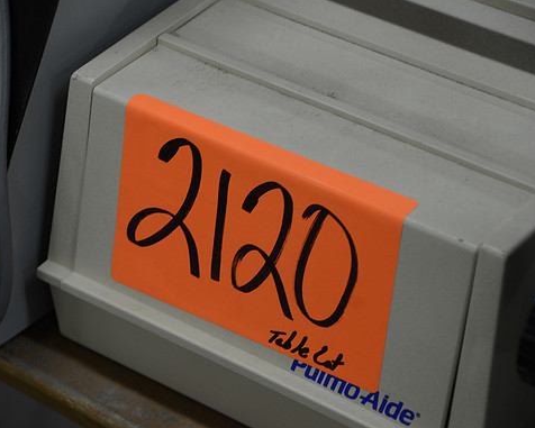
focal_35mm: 154
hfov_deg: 12.5
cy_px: 213
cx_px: 243
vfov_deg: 10.0
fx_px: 2439
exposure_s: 1/30
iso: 400
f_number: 5.3
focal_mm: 90
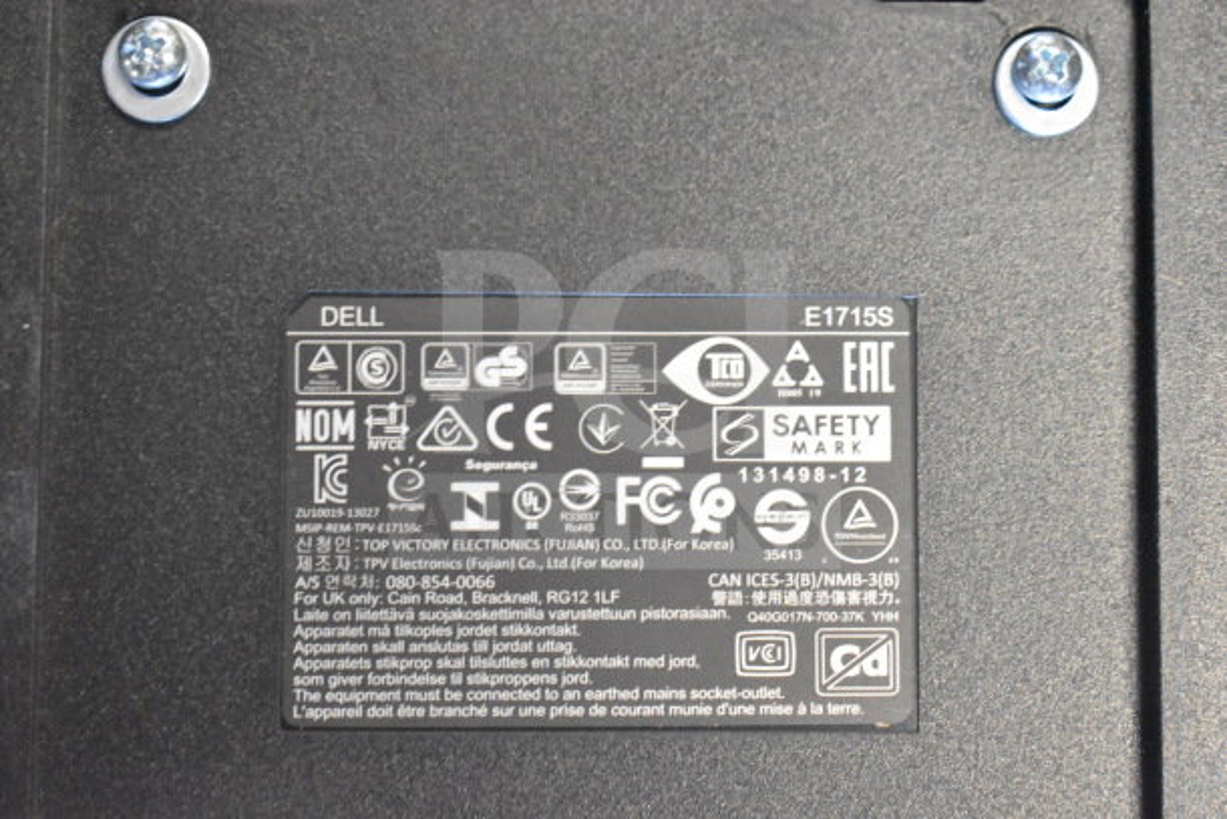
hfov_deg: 29.2
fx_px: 2352
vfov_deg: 19.7
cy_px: 410
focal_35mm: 69
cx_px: 614
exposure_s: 1/80
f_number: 5.3
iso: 11400
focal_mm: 46
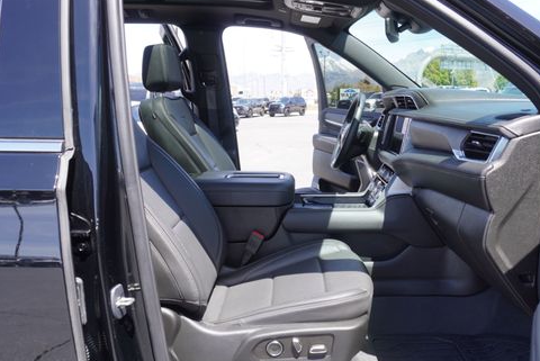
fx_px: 480
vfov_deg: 41.0
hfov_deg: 58.2
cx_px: 322
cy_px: 215
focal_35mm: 32
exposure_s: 1/125
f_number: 5.6
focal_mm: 16
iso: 100
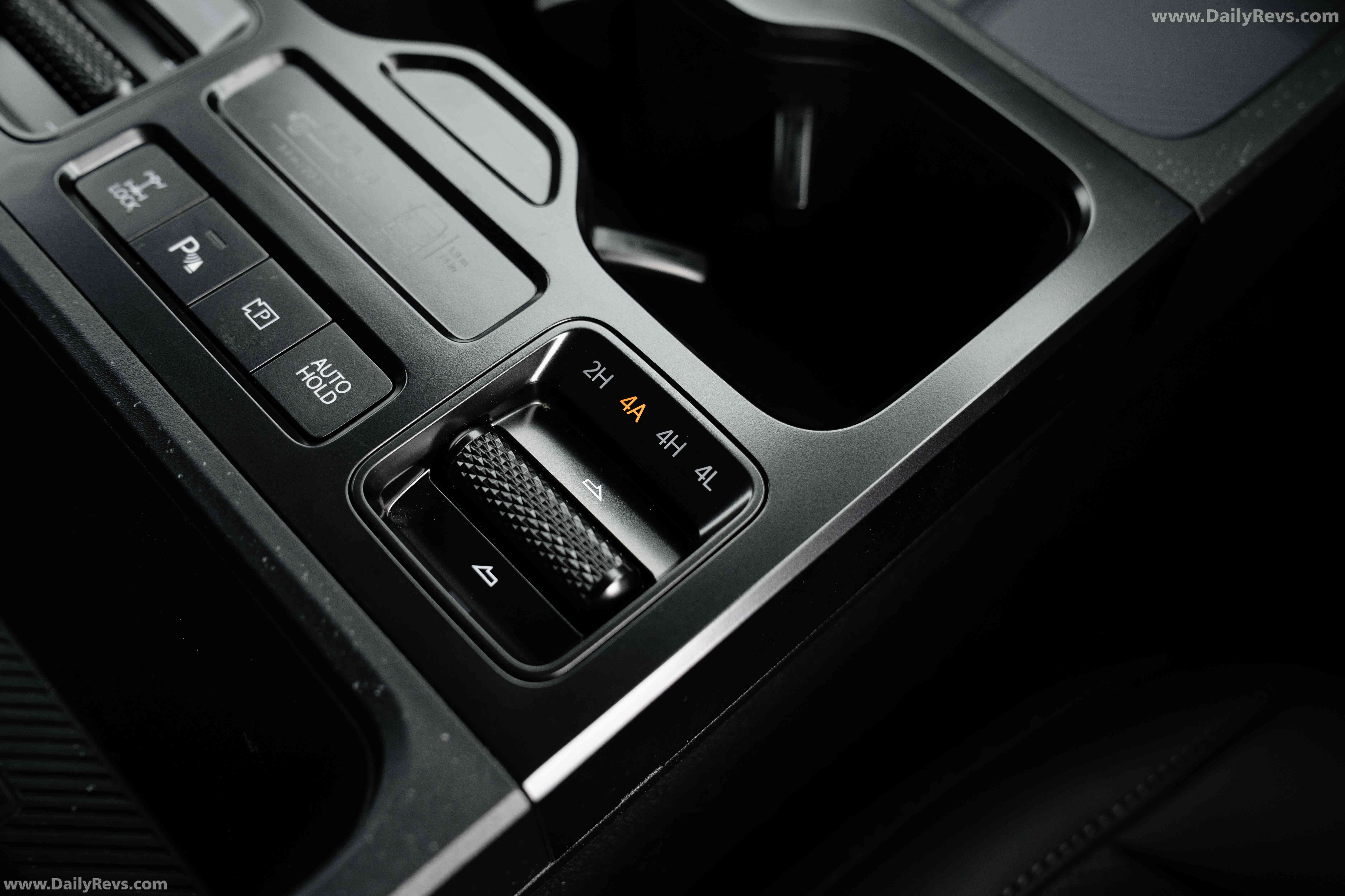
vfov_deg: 35.1
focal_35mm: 38
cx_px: 672
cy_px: 448
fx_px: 1420
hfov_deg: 50.7
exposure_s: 1/500
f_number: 4
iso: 800
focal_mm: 38
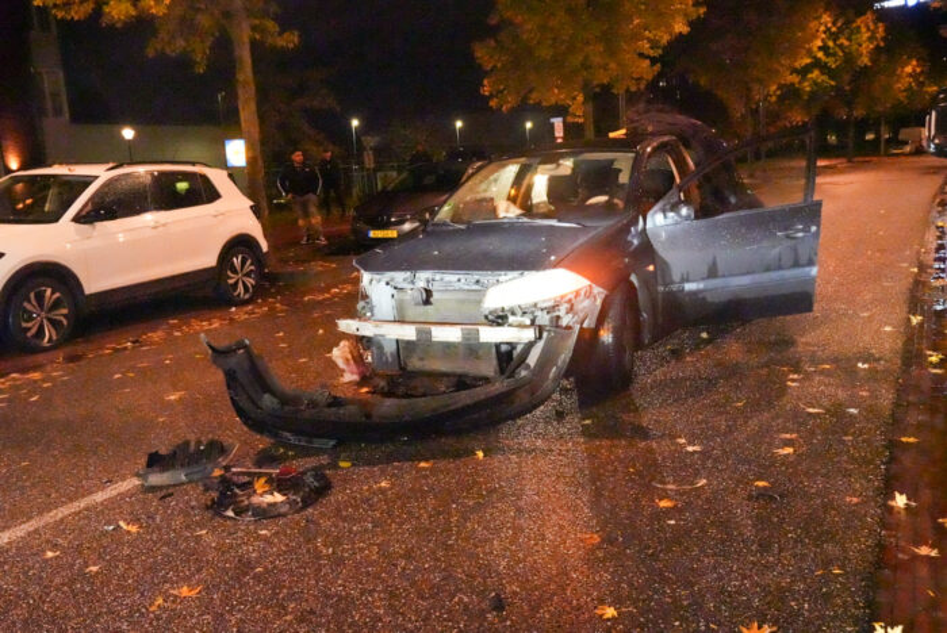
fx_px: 921
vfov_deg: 37.9
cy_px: 316
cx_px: 474
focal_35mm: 35
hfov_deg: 54.4
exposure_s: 1/60
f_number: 9
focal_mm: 35
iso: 51200
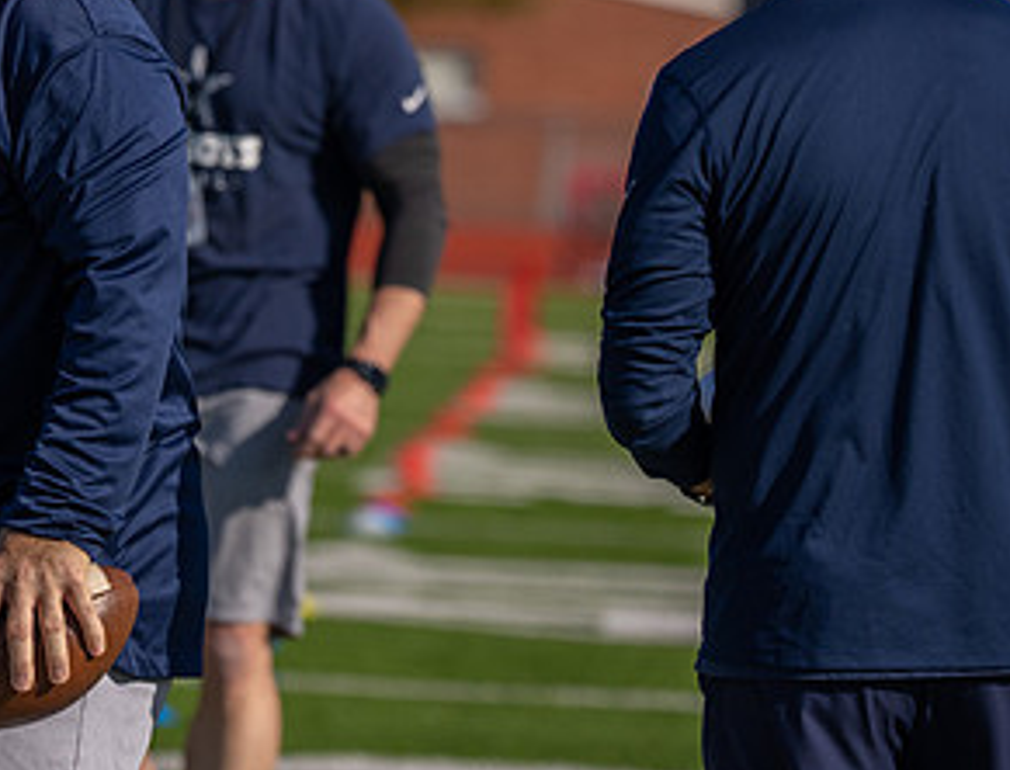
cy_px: 295
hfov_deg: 5.7
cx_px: -172
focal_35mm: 345
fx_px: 10129
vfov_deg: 4.4
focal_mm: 135
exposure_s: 1/4000
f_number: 3.2
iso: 160
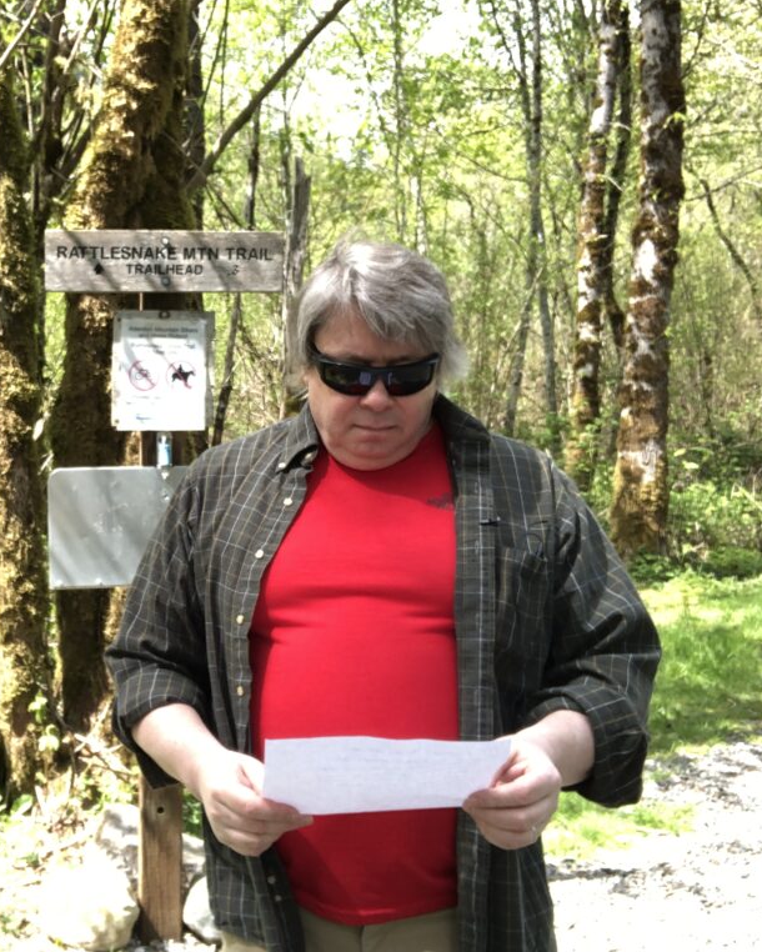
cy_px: 473
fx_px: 1184
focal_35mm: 42
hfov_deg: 34.7
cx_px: 166
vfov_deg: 43.8
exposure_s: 1/120
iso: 25
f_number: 2.2
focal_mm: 2.87
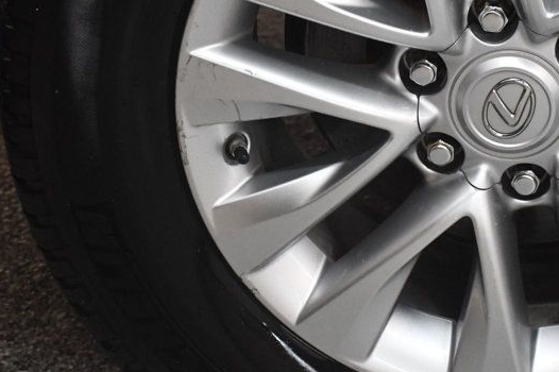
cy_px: 72
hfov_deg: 14.0
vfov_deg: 9.4
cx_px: 479
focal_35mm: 146
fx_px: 2266
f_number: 4.8
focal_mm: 50
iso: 3200
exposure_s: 1/125
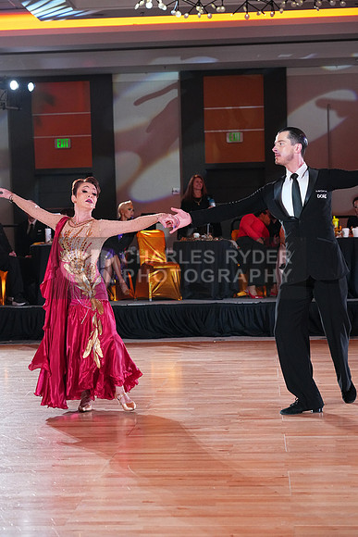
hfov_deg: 19.5
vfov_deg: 28.8
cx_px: 179
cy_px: 268
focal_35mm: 70
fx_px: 1043
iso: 5000
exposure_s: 1/400
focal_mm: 70
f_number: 4
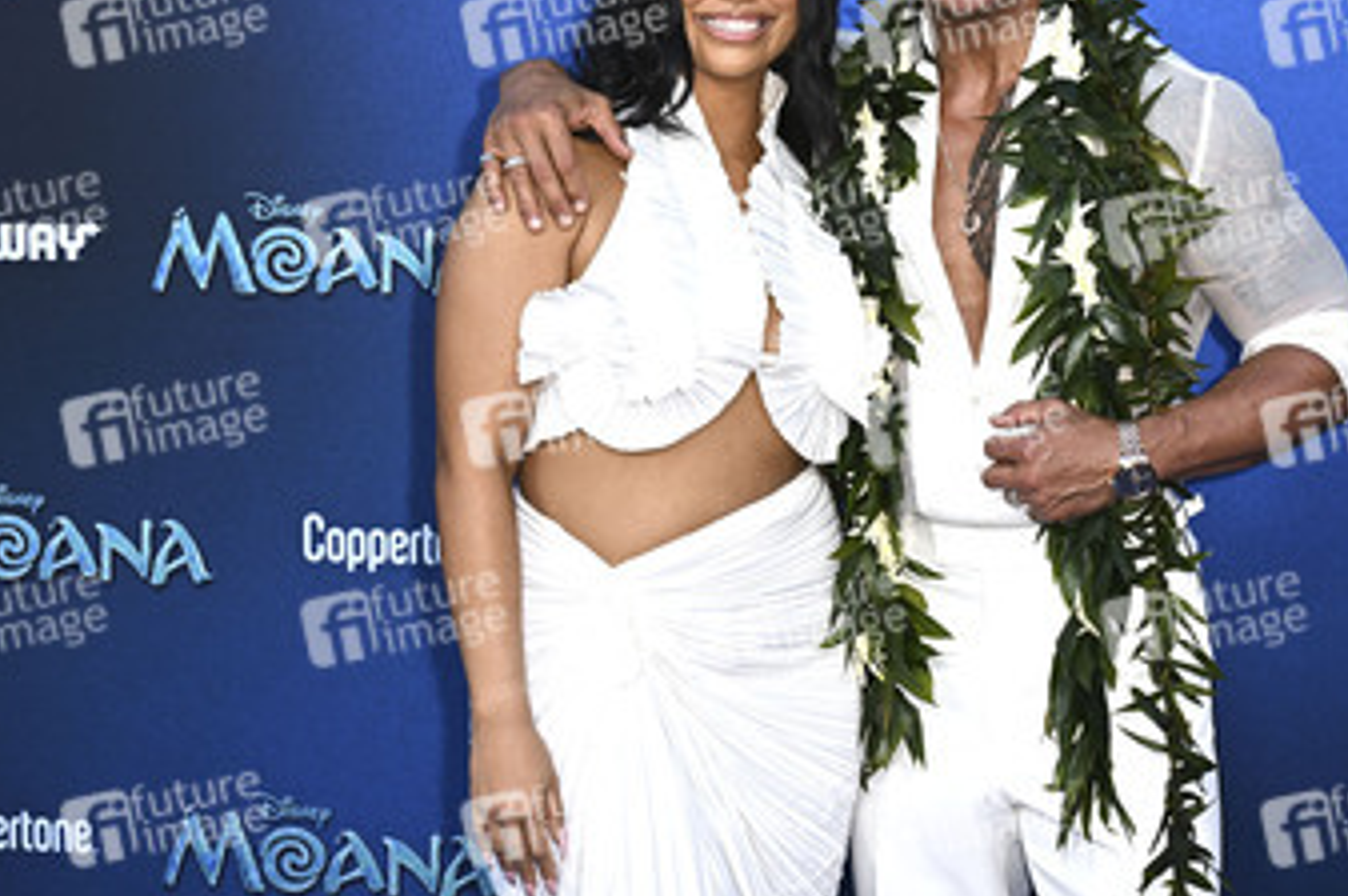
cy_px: 320
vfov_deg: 20.2
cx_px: 858
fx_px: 2506
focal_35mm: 67
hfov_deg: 30.0
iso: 1000
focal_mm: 50
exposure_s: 1/250
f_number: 6.3
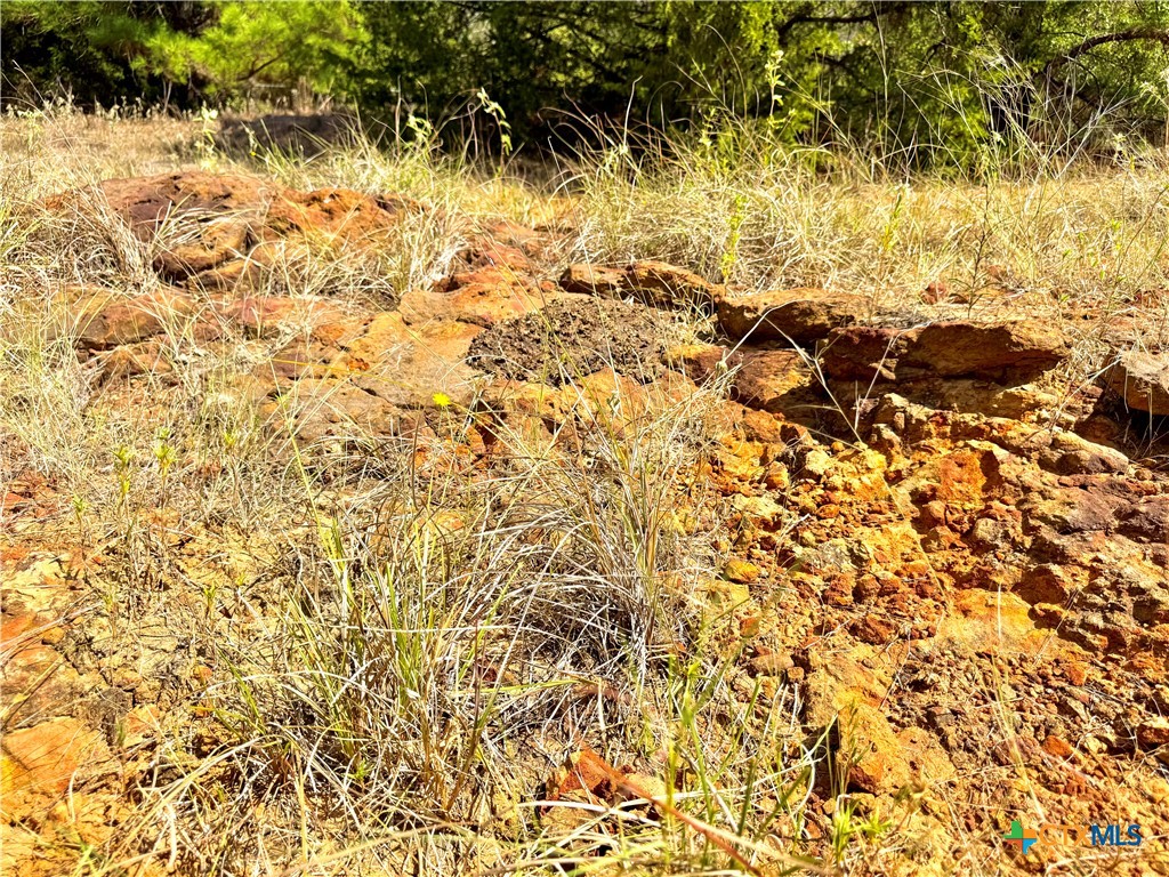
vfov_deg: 56.8
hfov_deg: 71.6
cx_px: 584
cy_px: 438
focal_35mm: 24
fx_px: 810
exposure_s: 1/3802
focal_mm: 6.76
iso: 80
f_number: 1.78
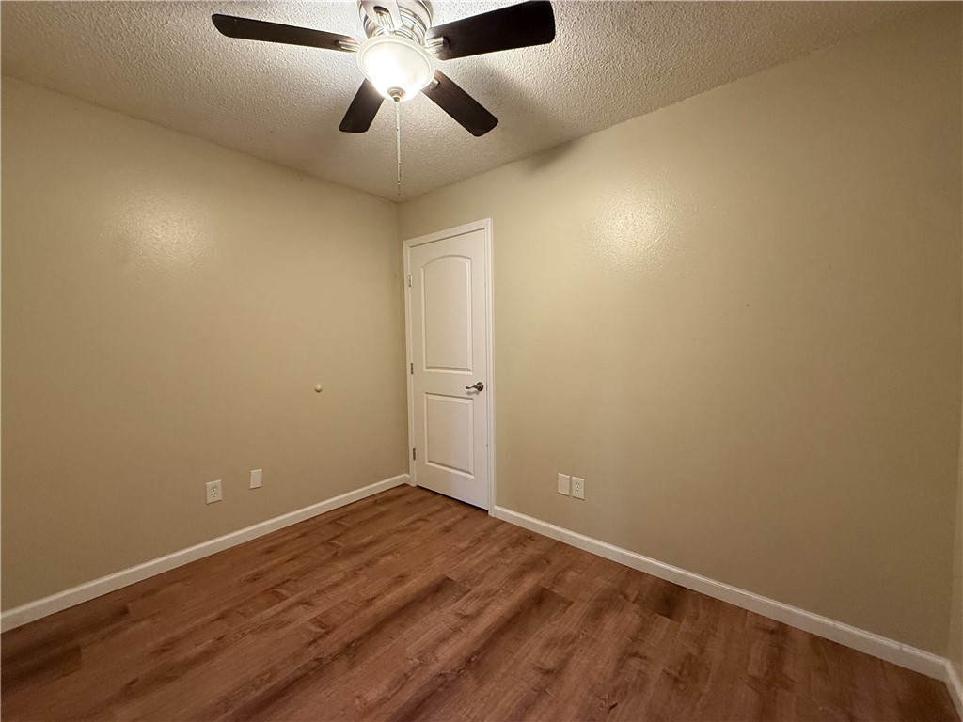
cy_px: 361
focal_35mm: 14
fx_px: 389
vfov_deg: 85.7
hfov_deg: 102.1
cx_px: 482
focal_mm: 2.22
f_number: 2.2
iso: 500
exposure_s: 1/60
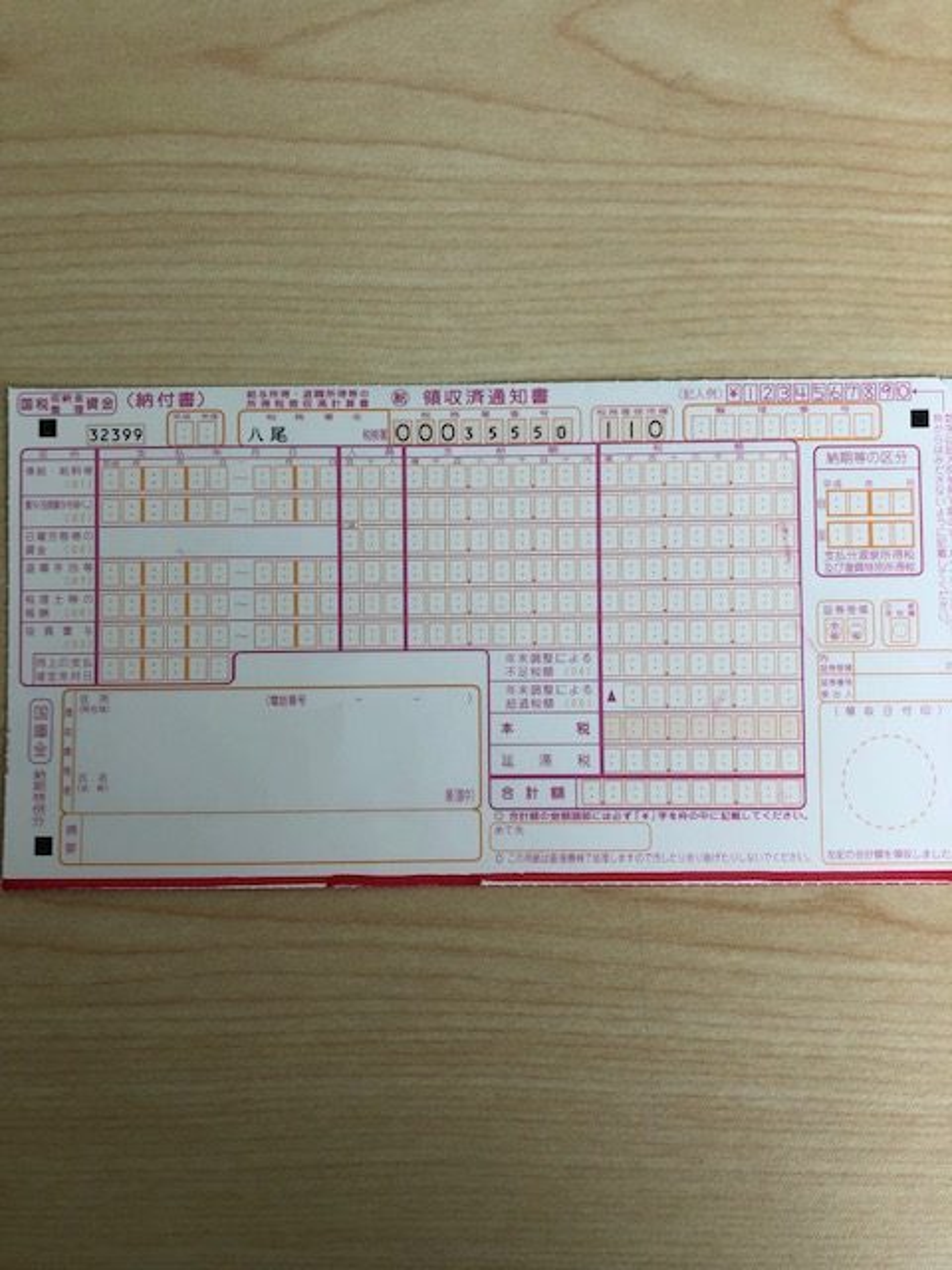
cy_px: 635
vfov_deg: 63.4
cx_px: 476
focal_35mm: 28
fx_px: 1027
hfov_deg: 49.7
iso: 20
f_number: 1.8
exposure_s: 1/120
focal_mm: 3.99
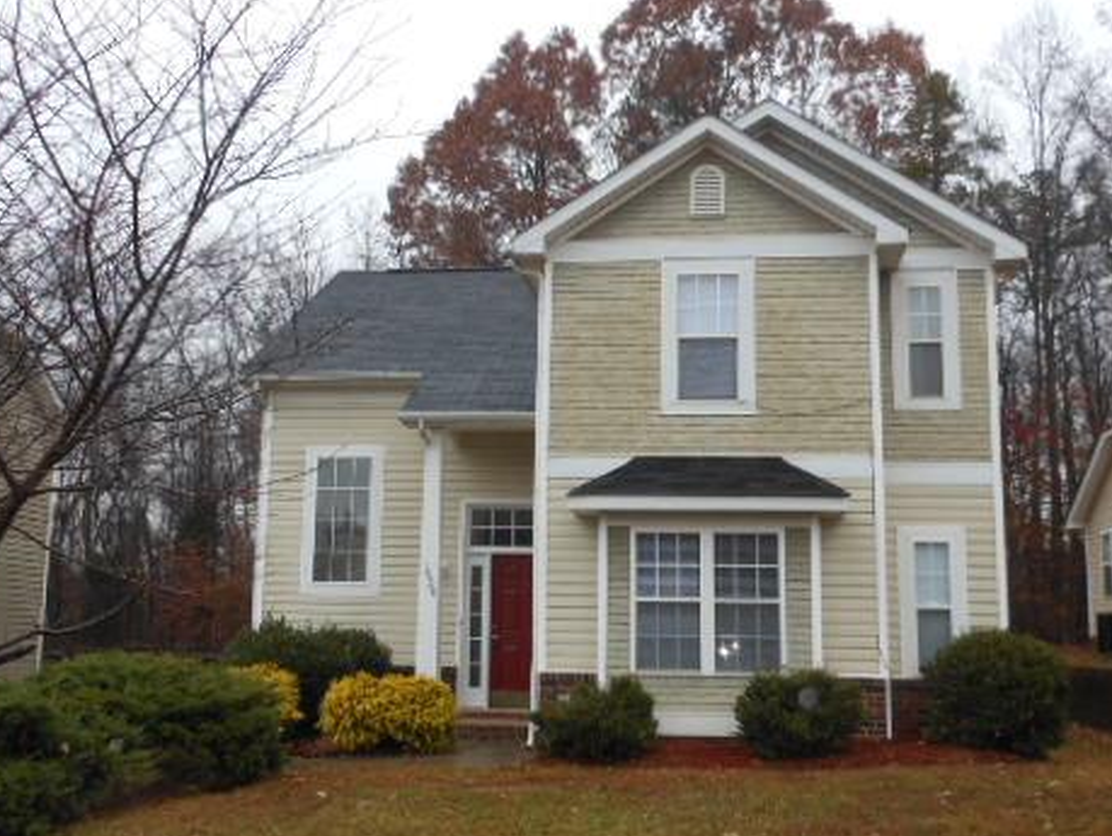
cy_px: 448
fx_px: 1254
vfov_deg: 36.8
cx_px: 589
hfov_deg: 47.8
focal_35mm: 39
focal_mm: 5
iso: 100
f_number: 3.7
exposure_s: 1/30
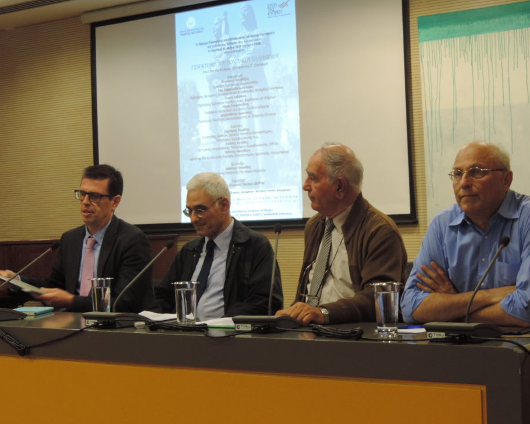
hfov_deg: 24.8
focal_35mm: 77
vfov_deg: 19.9
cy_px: 212
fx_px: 1208
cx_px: 259
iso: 400
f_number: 3.9
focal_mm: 12.4
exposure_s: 1/25
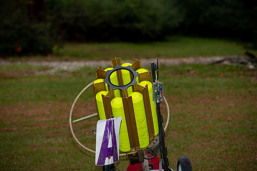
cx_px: 128
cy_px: 86
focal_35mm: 175
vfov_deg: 7.8
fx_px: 1249
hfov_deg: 11.8
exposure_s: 1/250
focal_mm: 175
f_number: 5.6
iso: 320
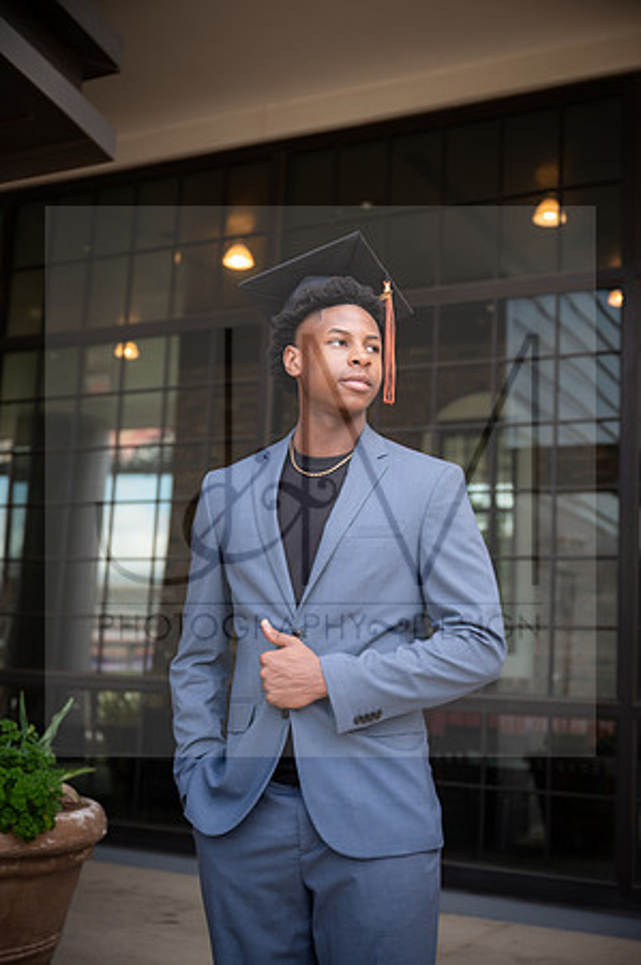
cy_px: 482
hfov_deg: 29.8
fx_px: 1205
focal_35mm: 45
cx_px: 320
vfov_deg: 43.6
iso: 200
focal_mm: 45
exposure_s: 1/250
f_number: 2.8
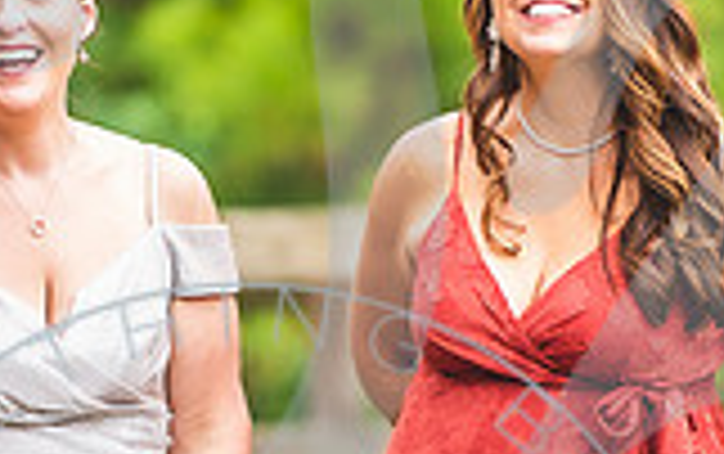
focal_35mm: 644
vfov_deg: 2.0
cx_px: 475
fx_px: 12720
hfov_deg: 3.3
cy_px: 366
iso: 250
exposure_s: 1/320
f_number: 2.8
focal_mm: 175
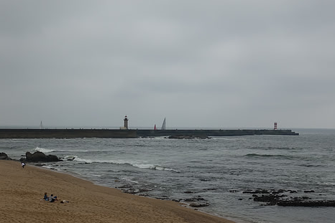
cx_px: 185
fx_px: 568
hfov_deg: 32.8
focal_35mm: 61
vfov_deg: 22.3
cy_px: 109
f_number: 5.6
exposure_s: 1/160
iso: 125
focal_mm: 17.9
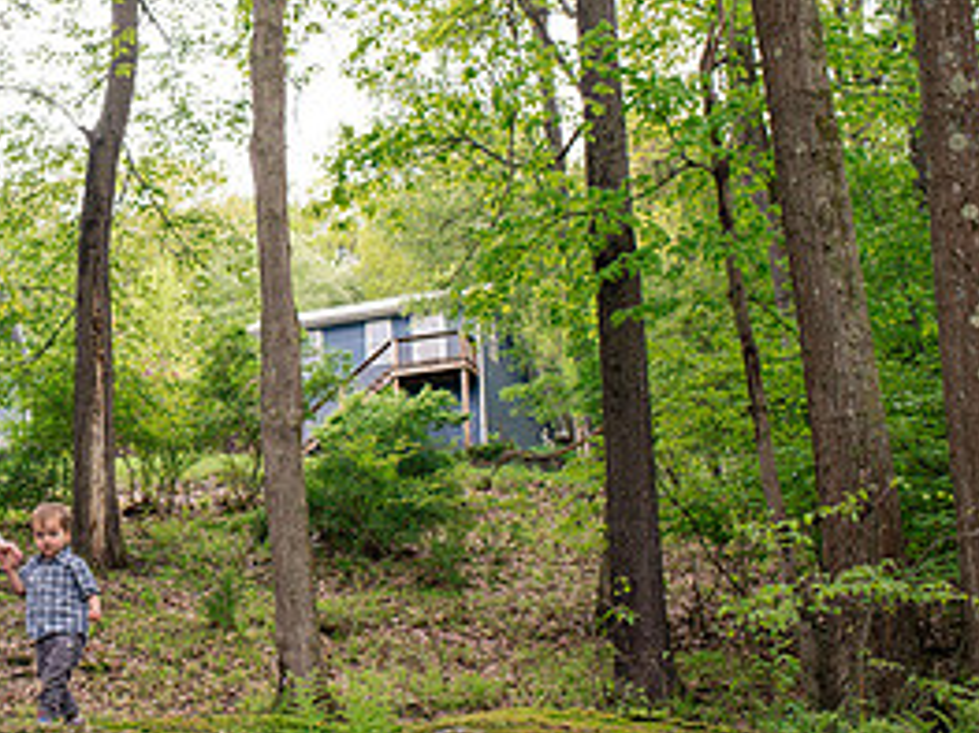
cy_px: 236
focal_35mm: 76
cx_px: -15
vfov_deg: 19.3
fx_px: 2148
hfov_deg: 24.4
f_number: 6.3
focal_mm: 35
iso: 800
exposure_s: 1/400
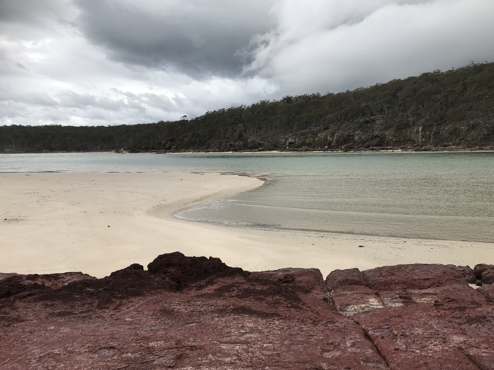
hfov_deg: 63.4
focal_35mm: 28
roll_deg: +0.3
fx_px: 400
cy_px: 185
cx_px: 247
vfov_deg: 49.7
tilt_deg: -5.2
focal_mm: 3.99
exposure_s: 1/2519
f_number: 1.8
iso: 20
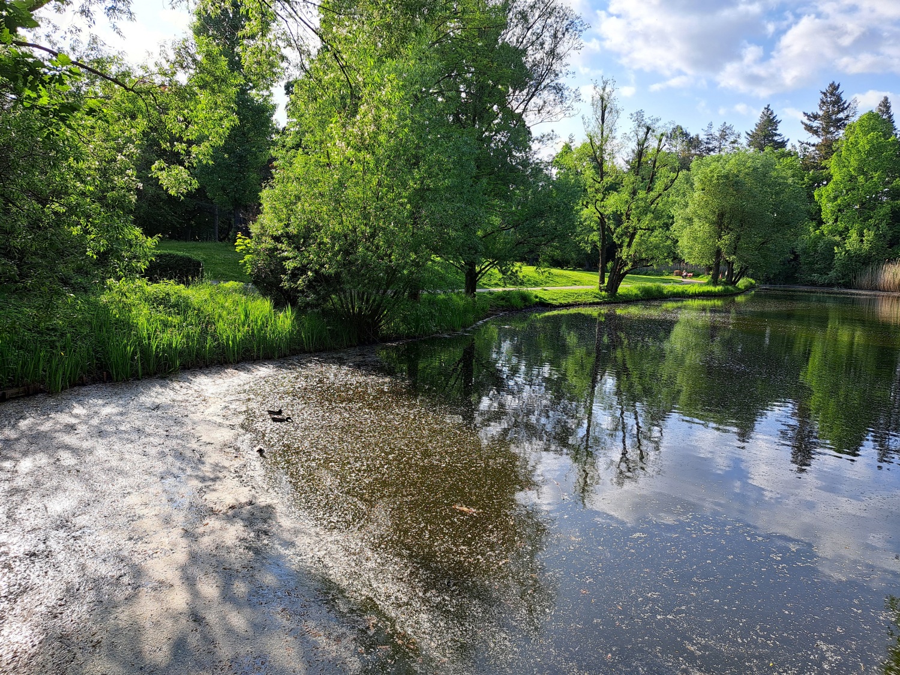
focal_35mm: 24
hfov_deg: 71.6
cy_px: 338
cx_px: 450
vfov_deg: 56.8
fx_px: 624
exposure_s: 1/468
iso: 50
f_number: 1.8
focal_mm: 5.23
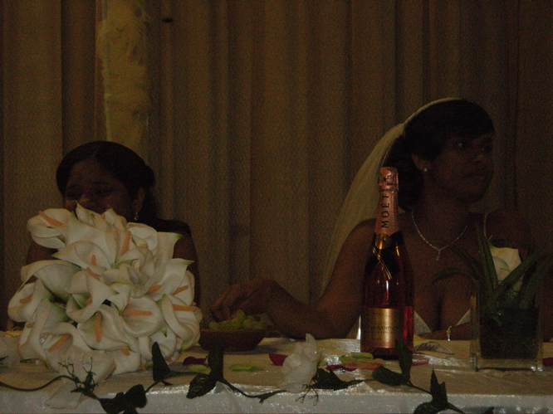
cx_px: 276
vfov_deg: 19.6
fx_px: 1198
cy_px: 207
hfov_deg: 26.0
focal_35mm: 75
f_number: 3.9
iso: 400
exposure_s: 1/90.5
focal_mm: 15.7
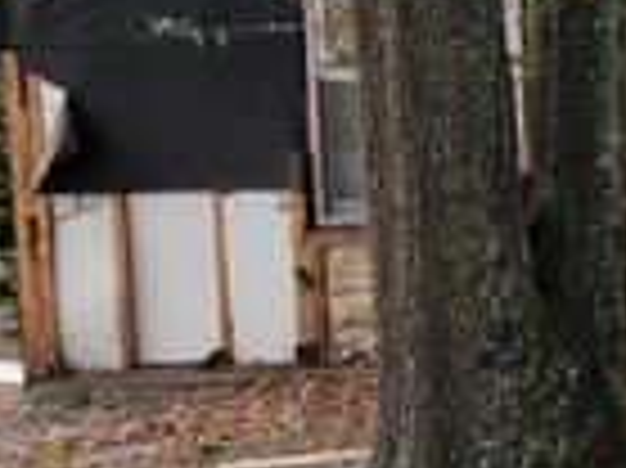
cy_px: 153
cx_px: 1027
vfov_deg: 24.3
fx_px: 1084
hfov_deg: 23.2
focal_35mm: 60
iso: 50
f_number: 2.2
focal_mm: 2.2
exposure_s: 1/212
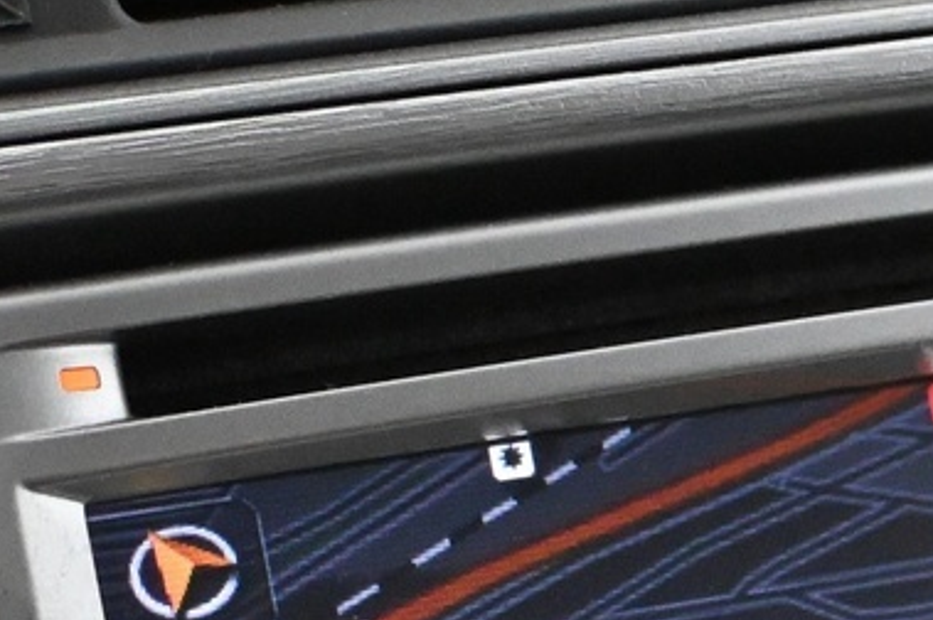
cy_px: 731
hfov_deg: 11.0
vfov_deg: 7.3
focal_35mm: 186
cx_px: 825
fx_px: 4820
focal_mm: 29
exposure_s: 1/60
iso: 7200
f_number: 4.8
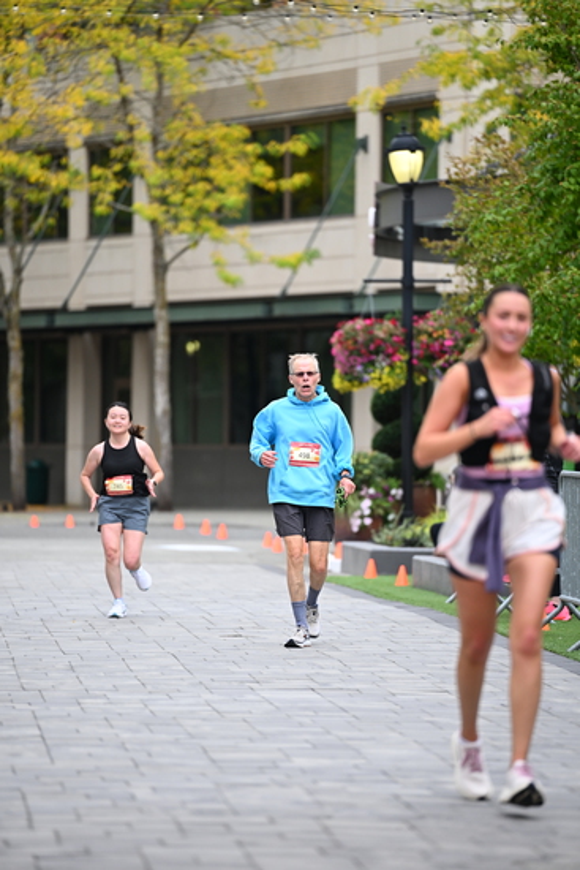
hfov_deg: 6.9
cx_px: 290
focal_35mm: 200
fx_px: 4830
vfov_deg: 10.3
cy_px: 435
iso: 640
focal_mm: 200
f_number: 2.8
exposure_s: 1/2000
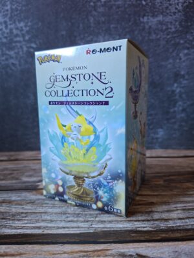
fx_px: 172
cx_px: 97
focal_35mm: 23
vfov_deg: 73.9
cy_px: 129
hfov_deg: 58.9
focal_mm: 5.54
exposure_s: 1/50
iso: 250
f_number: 1.8
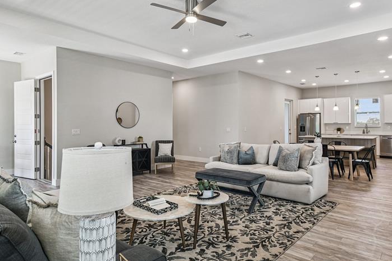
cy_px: 127
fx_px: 239
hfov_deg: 78.5
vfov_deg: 57.2
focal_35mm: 22
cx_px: 206
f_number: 7.1
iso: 100
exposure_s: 1/8
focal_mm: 10
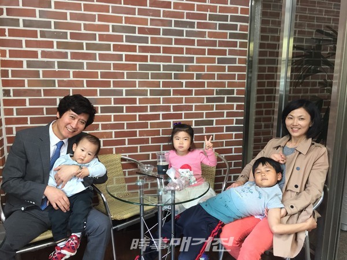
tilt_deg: -9.9
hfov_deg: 61.7
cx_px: 174
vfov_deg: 48.2
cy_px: 130
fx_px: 291
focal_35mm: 29
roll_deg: -0.7
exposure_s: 1/30
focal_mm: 4.15
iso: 80
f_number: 2.2
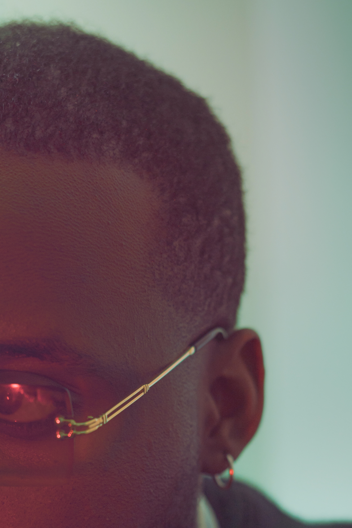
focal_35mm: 122
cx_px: 134
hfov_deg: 11.2
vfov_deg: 16.5
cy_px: 492
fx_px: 1788
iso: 400
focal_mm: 50
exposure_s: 1/125
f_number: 2.5
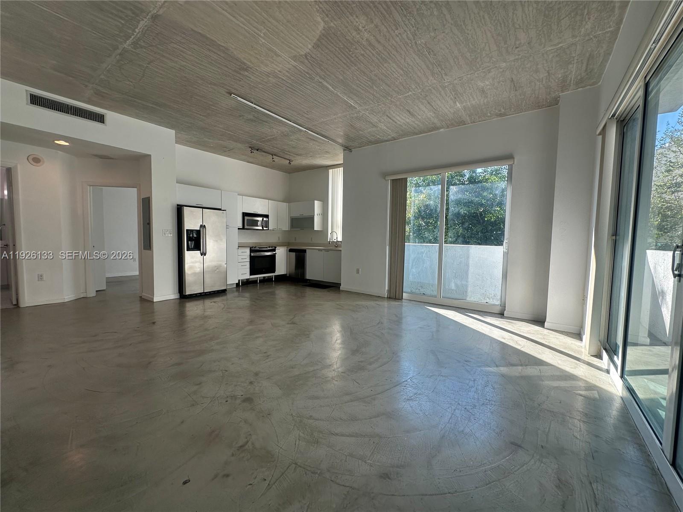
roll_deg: -1.1
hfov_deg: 102.1
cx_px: 342
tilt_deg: -3.5
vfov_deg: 85.7
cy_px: 256
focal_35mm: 14
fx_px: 276
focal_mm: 2.22
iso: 40
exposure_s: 1/184
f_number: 2.2
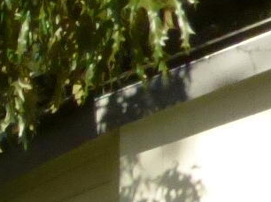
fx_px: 1048
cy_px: 496
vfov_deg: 9.7
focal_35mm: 134
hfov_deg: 12.2
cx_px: -344
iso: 800
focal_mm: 3.58
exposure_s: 1/2000
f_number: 7.1
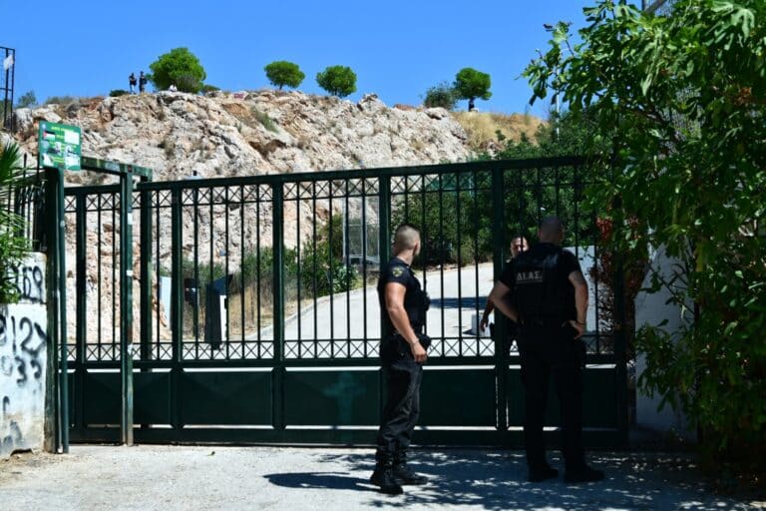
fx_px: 1574
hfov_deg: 27.3
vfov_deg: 18.4
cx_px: 383
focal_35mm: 74
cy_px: 256
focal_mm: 74
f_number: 7.1
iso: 200
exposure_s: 1/640
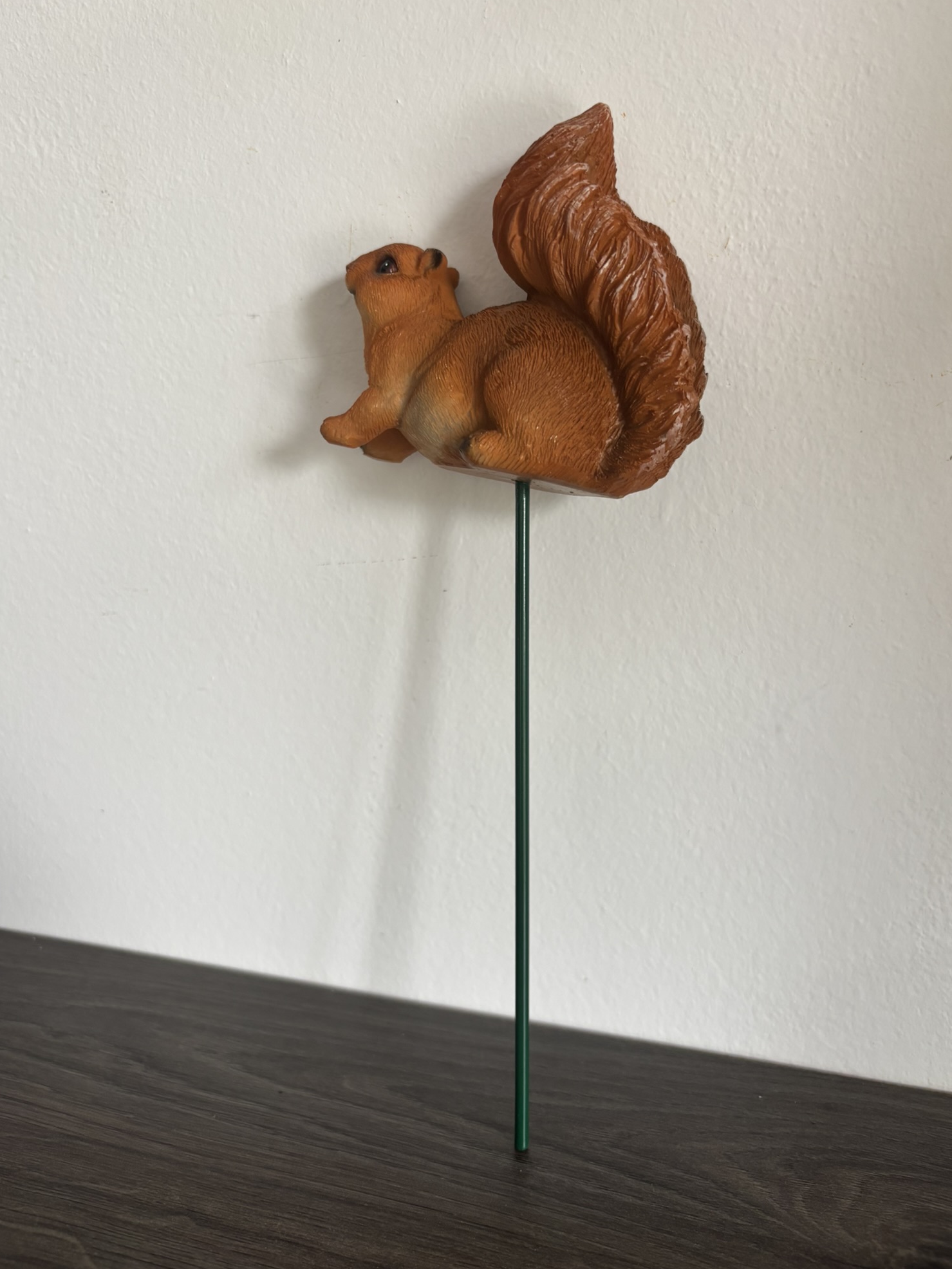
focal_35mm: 27
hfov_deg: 51.4
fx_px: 990
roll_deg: -1.7
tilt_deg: -13.0
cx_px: 480
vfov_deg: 65.3
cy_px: 614
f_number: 1.6
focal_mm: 5.96
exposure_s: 1/121
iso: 125
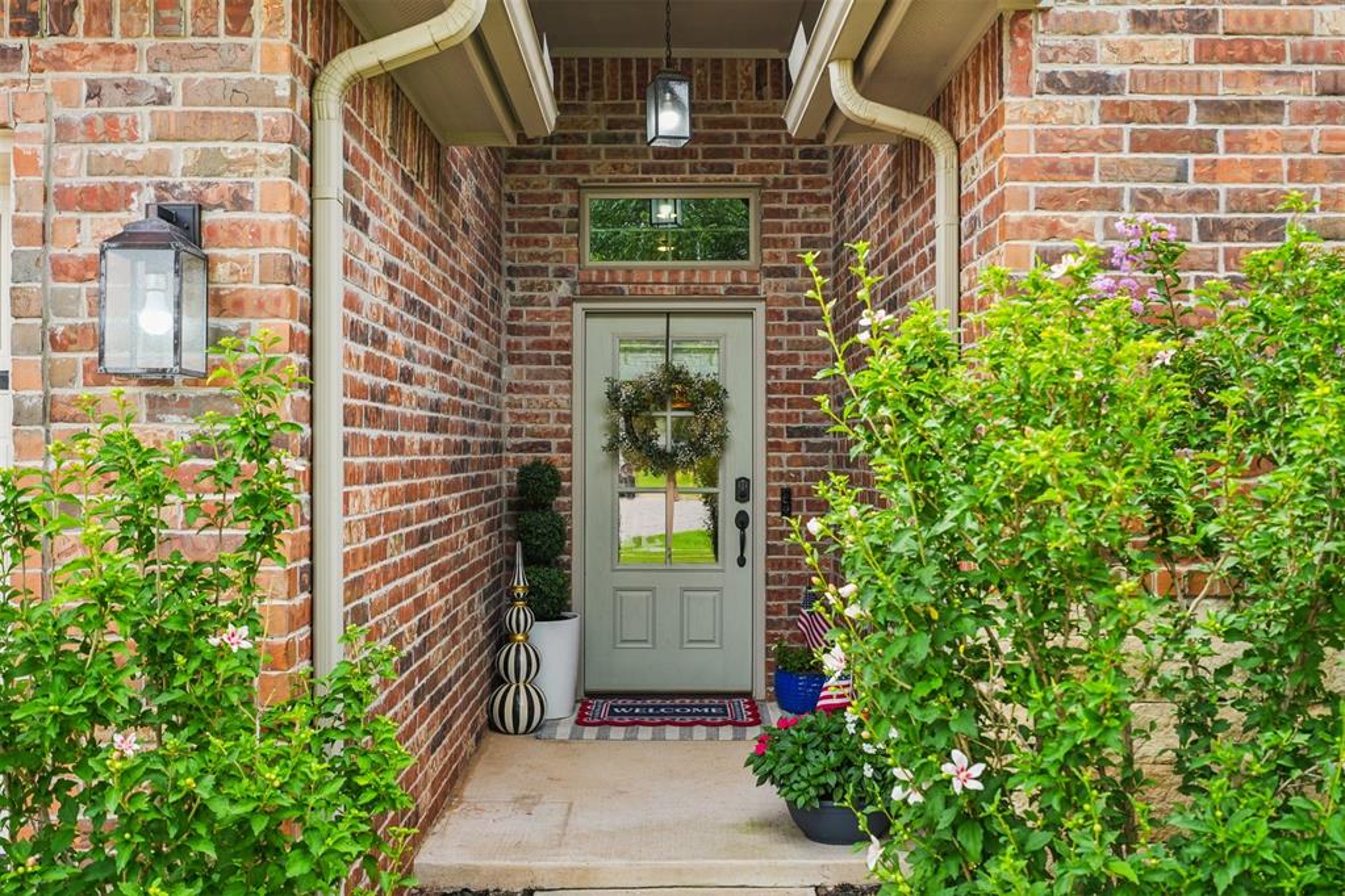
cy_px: 448
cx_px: 672
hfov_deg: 54.4
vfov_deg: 37.9
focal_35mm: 35
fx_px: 1308
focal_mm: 25.7
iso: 200
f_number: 8
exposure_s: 1/90
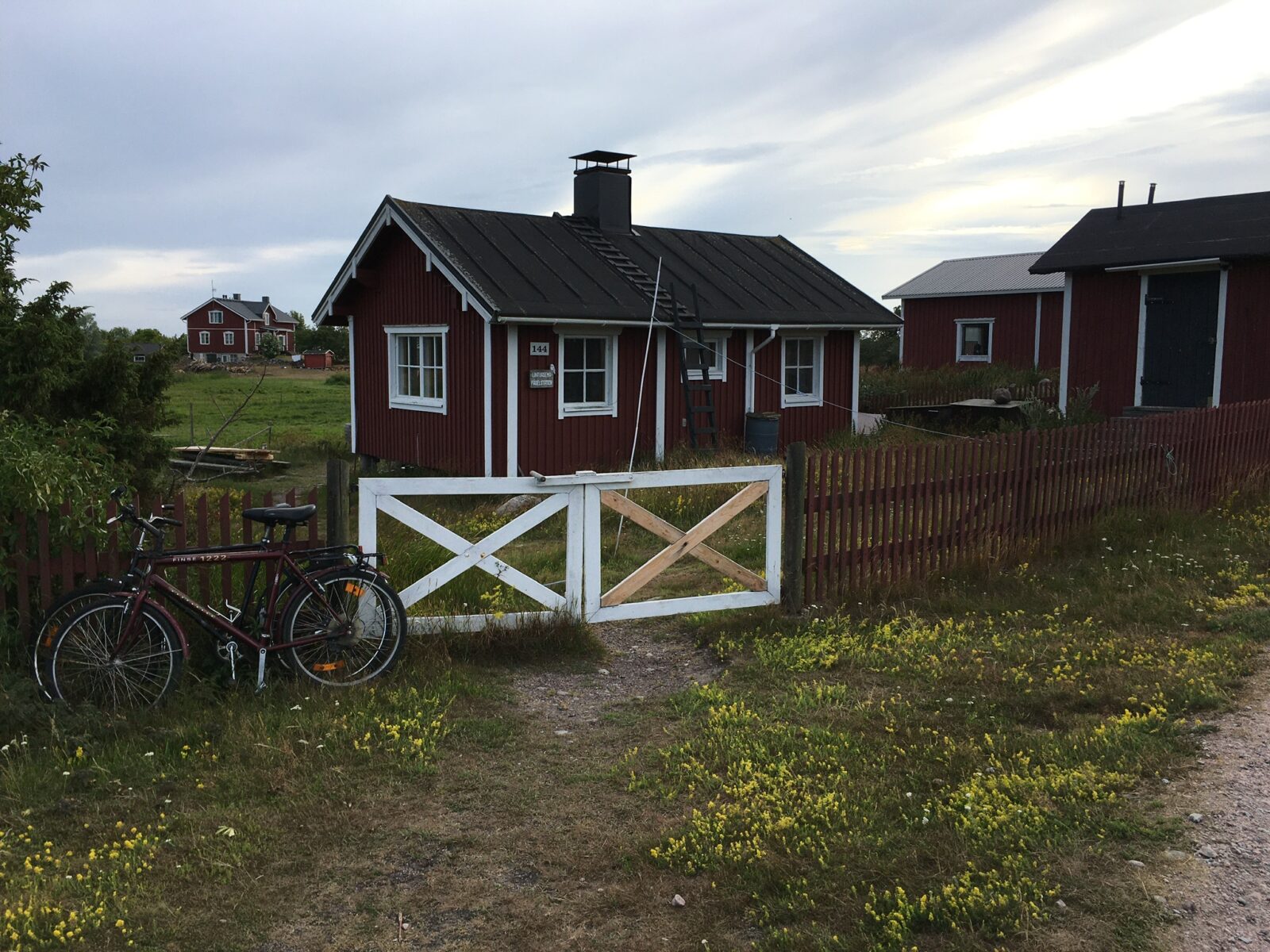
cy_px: 476
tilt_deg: -4.8
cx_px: 635
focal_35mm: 29
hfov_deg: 61.7
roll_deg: -0.4
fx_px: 1064
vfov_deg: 48.2
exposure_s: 1/986
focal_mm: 4.15
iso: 25
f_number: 2.2
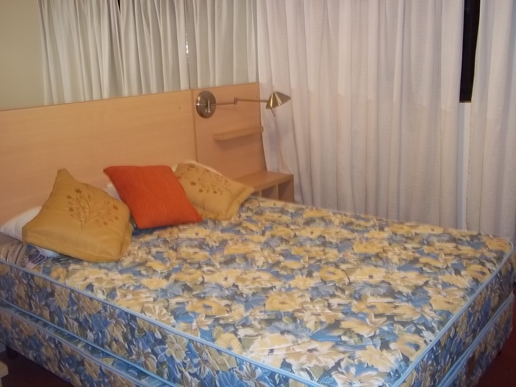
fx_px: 537
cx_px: 258
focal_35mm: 36
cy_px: 194
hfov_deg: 51.4
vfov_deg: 39.7
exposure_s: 1/30
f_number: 3.1
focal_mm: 6.5
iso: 160
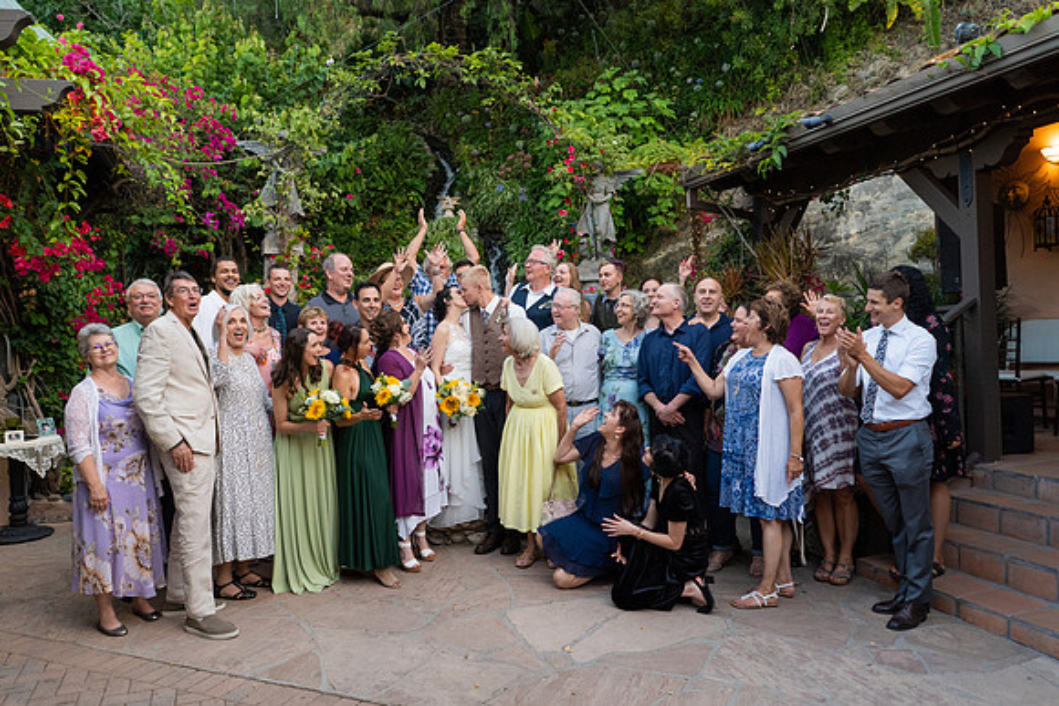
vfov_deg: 46.4
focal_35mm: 28
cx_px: 530
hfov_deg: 65.5
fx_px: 824
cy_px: 353
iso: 500
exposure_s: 1/500
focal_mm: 28
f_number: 3.2
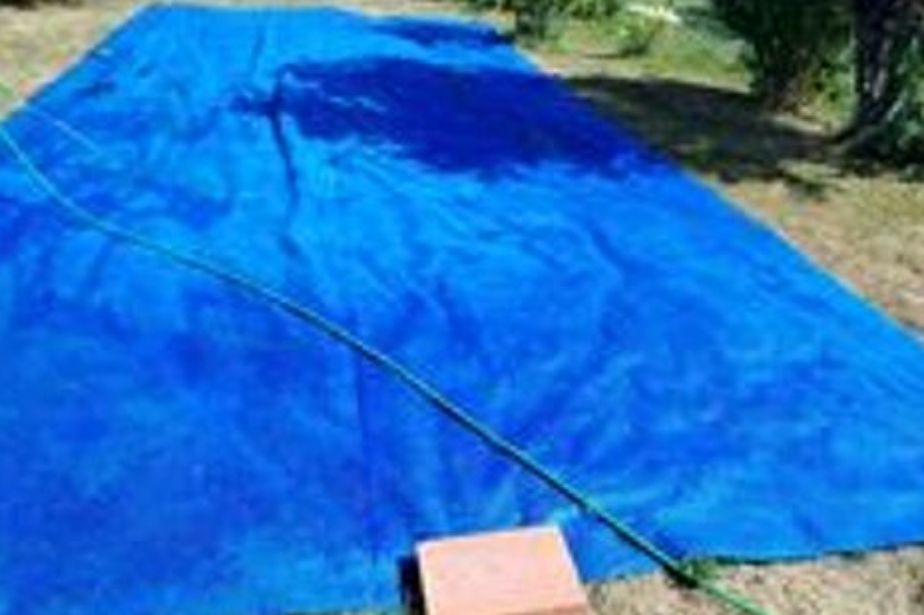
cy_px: 326
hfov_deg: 65.5
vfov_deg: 46.3
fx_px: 718
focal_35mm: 28
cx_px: 458
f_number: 1.8
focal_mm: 4.25
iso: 100
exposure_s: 1/912
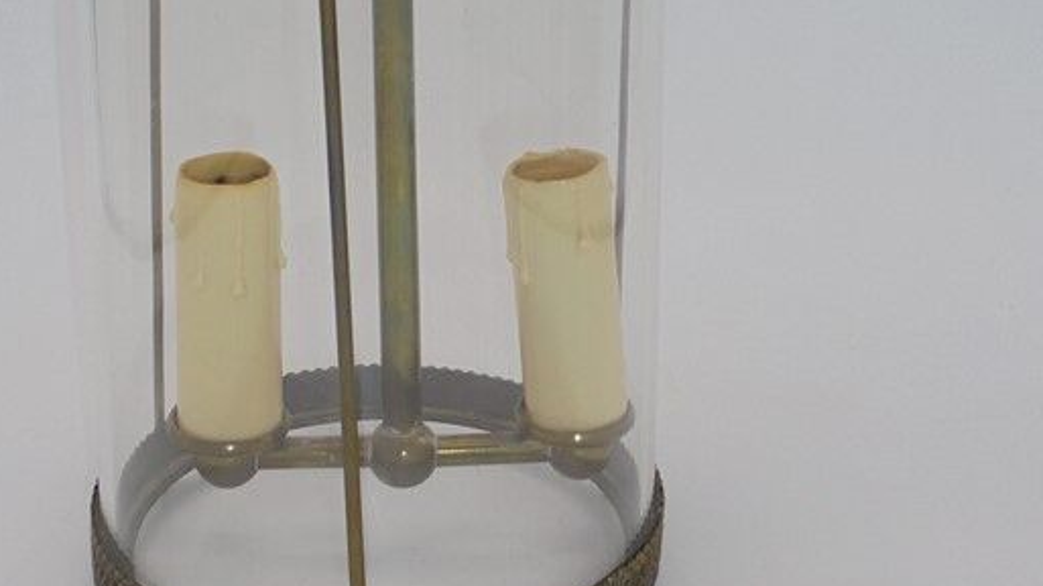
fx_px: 1797
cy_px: -102
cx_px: 477
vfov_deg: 17.7
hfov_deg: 32.4
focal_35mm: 65
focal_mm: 6.1
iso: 100
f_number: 4
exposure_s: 1/500
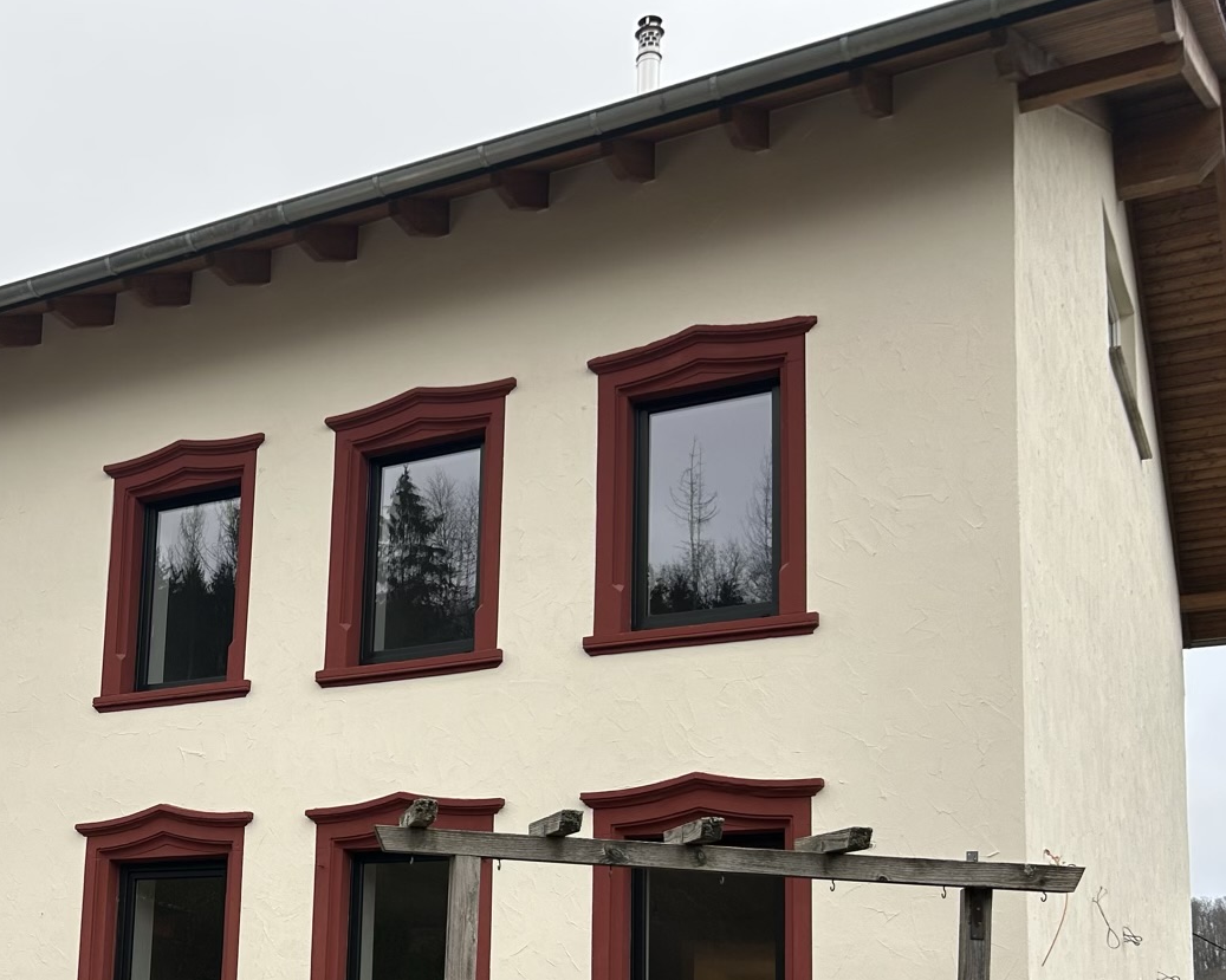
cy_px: 826
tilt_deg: +9.5
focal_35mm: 47
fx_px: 1705
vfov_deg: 31.0
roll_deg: -3.0
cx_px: 158
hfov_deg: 37.4
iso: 50
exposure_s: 1/418
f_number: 1.5
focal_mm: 5.7
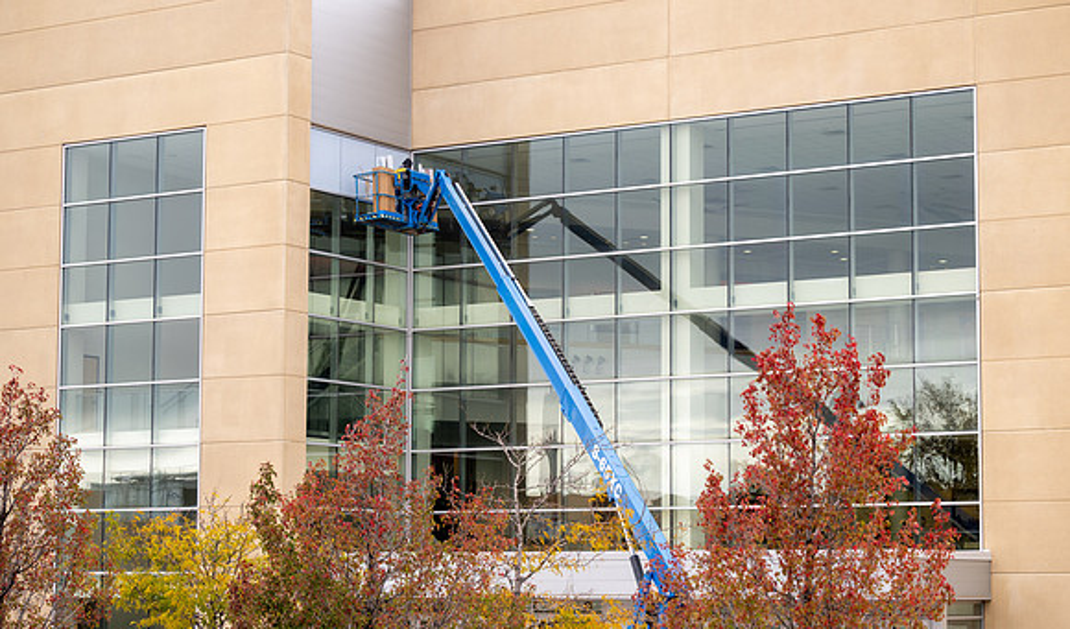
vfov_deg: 15.1
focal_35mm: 83
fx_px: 2371
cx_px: 536
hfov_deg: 25.4
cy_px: 351
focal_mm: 79
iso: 320
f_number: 3.5
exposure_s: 1/320
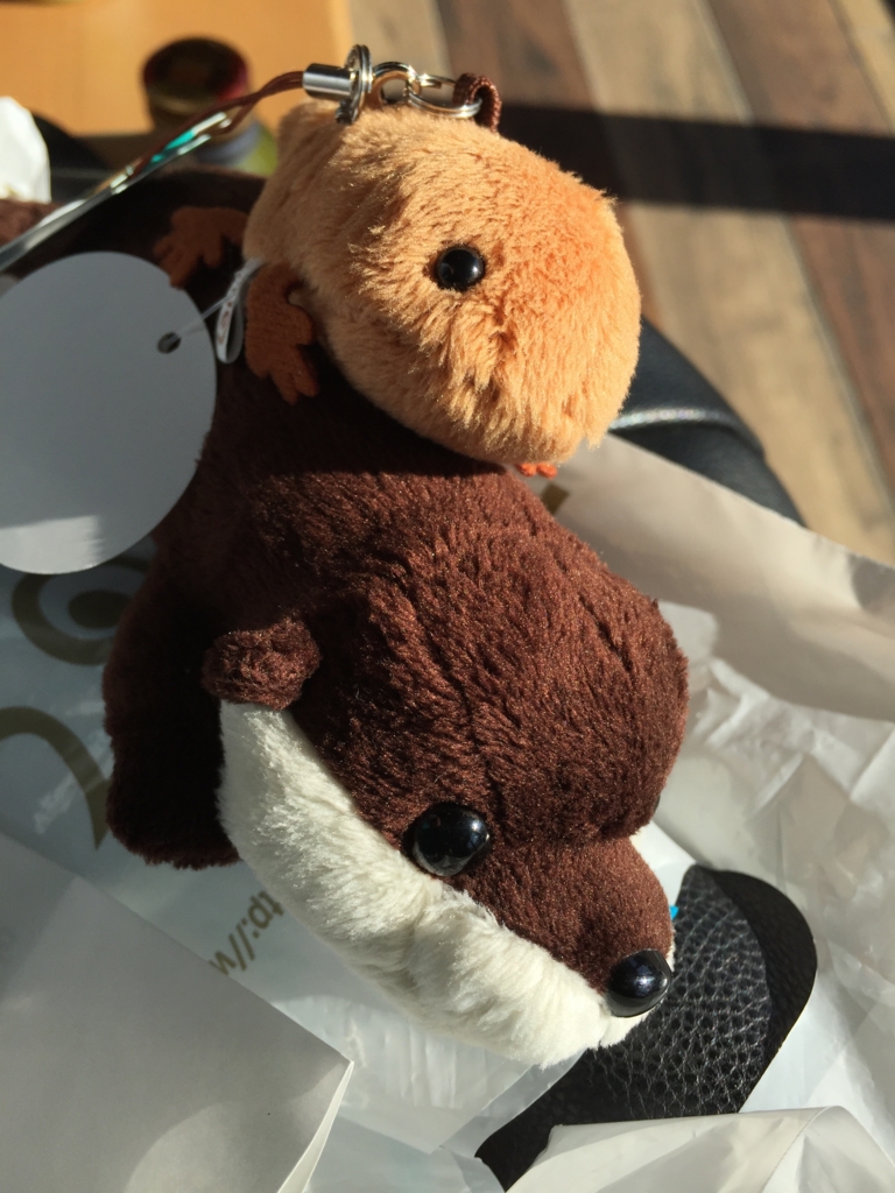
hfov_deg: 48.2
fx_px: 1000
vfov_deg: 61.7
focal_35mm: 29
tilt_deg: -64.6
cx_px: 448
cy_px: 596
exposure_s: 1/1364
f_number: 2.2
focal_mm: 4.15
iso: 32
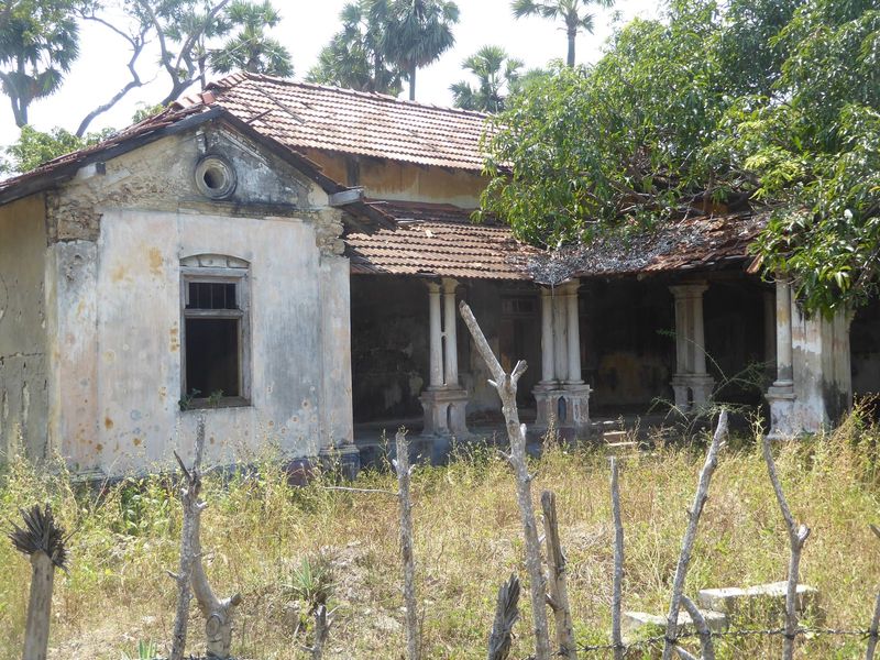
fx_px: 1068
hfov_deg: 44.8
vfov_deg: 34.3
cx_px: 440
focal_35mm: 42
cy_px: 330
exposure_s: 1/250
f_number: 3.8
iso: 80
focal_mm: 7.2
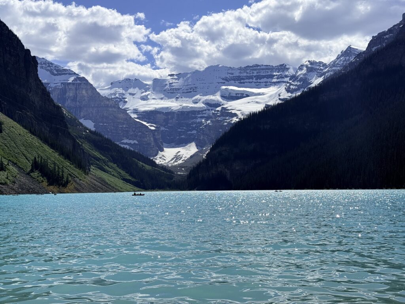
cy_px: 152
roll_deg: +0.2
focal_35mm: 48
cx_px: 202
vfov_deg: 30.3
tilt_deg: +5.2
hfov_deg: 39.7
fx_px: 562
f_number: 1.78
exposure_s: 1/11364
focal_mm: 6.76
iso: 64
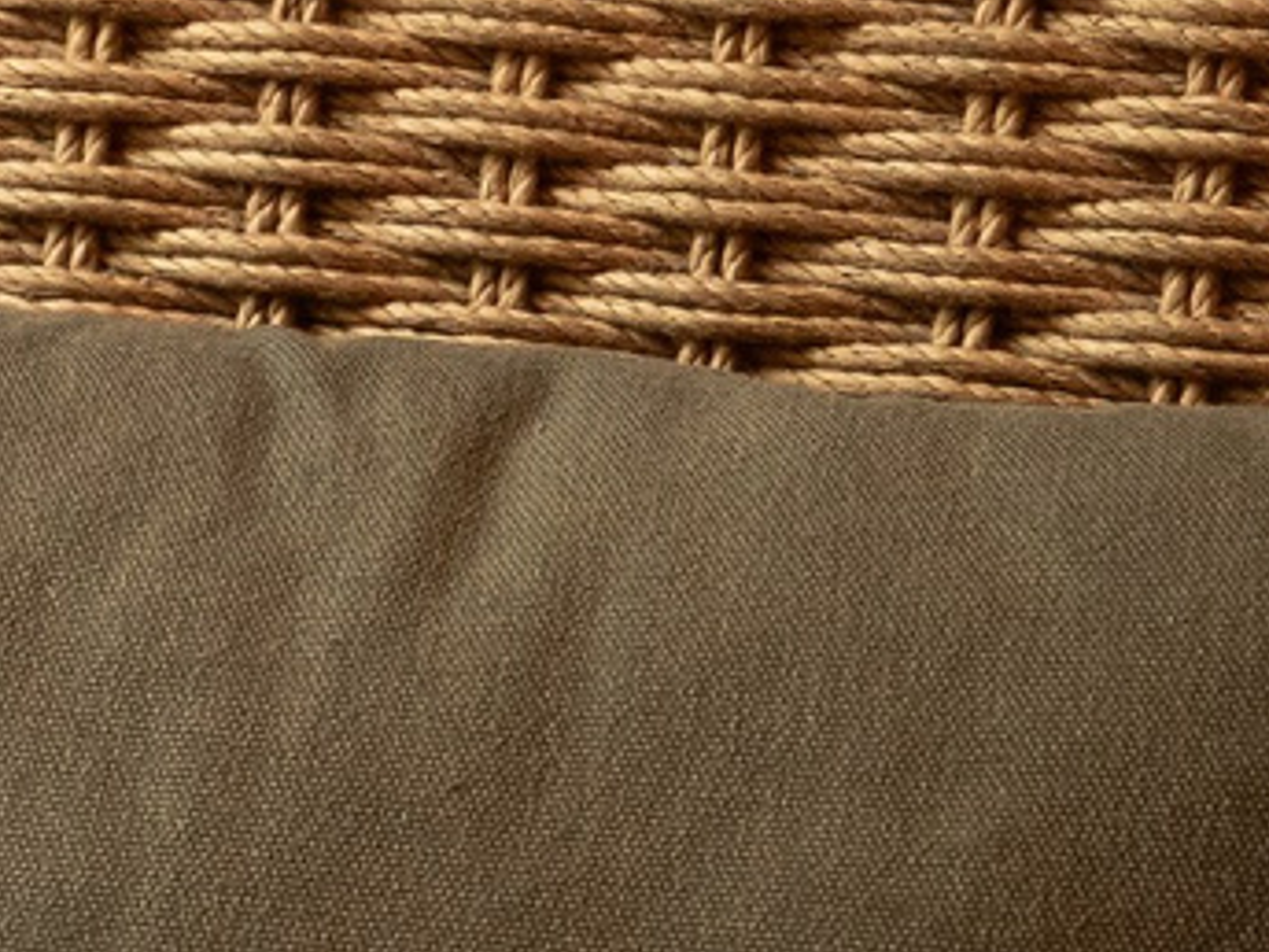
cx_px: -2217
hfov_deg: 5.9
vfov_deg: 4.7
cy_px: 1559
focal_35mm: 314
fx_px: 11511
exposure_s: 1/125
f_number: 4
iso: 1000
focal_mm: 43.9
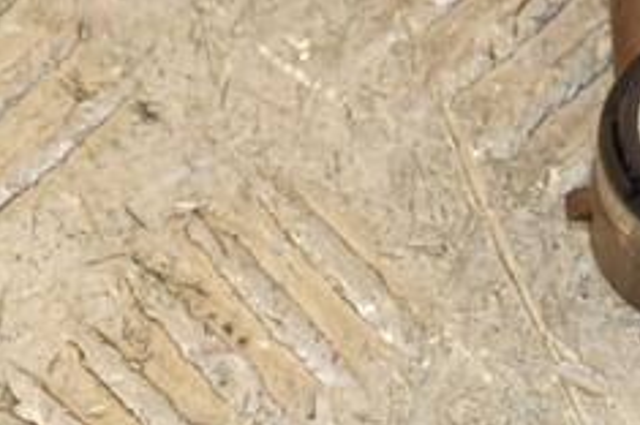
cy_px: 104
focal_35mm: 376
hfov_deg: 5.5
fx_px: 6675
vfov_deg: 3.6
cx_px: 594
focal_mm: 98
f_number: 8
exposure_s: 1/200
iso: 800
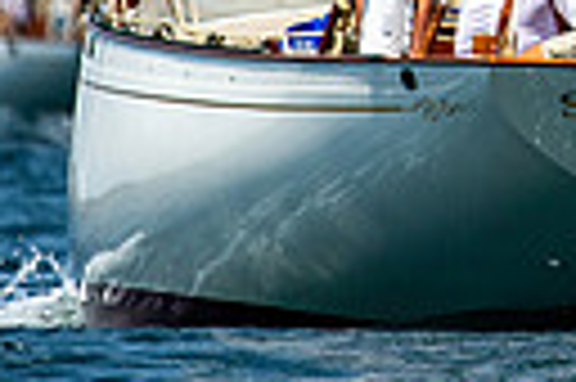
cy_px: -378
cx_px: 994
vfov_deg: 0.5
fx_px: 43736
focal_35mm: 2737
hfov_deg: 0.8
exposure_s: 1/3200
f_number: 5
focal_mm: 600
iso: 400
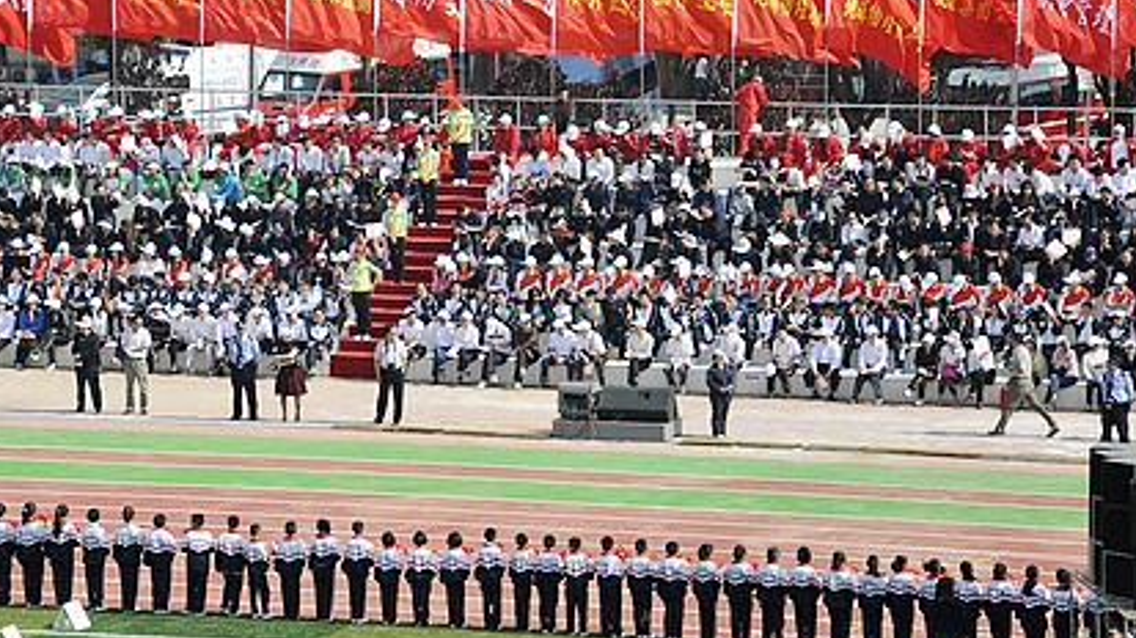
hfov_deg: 9.0
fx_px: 7220
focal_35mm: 240
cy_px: 213
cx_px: 407
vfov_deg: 5.1
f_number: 6.3
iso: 200
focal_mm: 105
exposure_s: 1/640
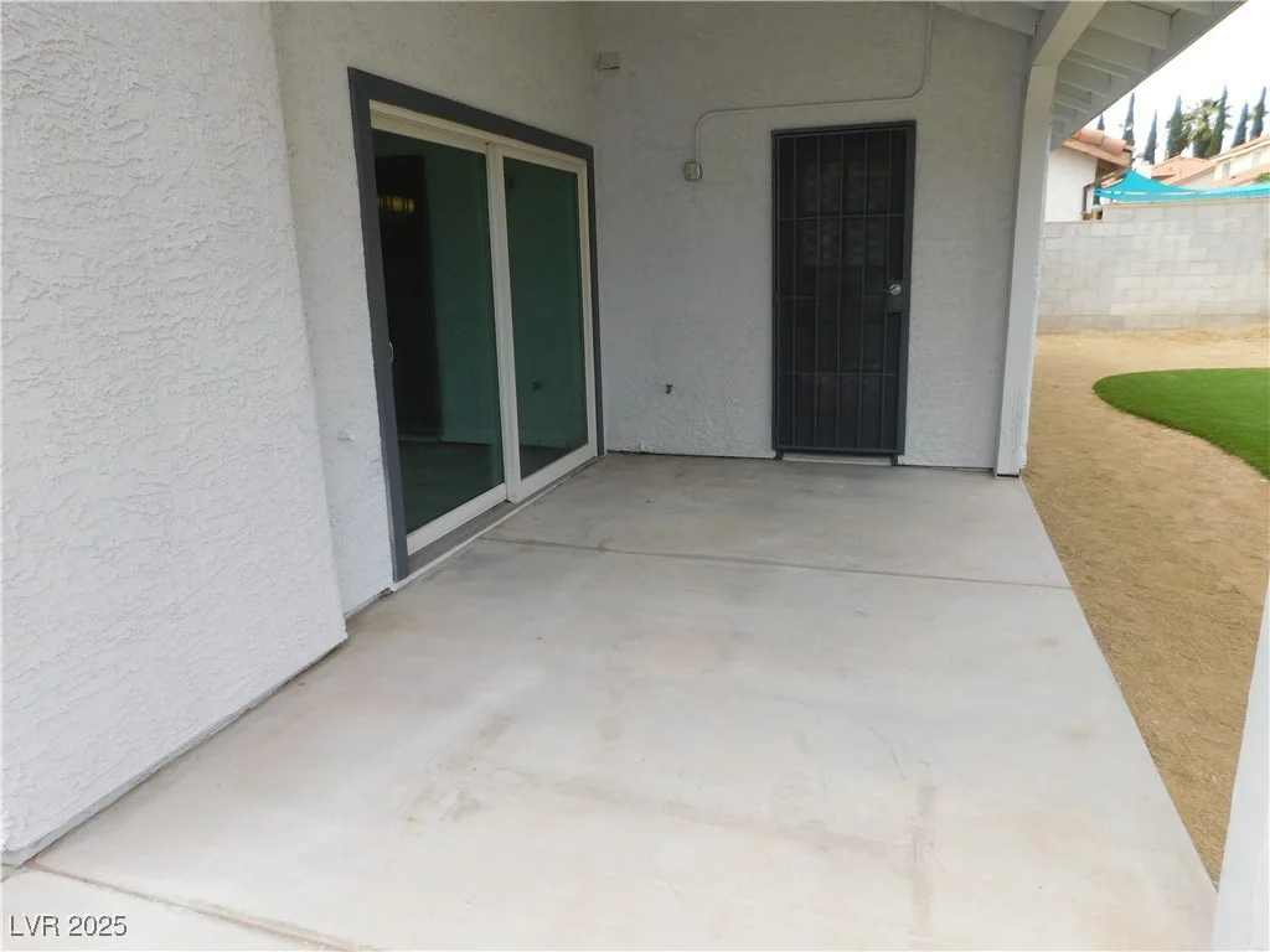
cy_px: 476
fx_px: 844
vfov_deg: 58.9
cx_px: 635
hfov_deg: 73.9
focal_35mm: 23
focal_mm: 4
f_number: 3
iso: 125
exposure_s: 1/640
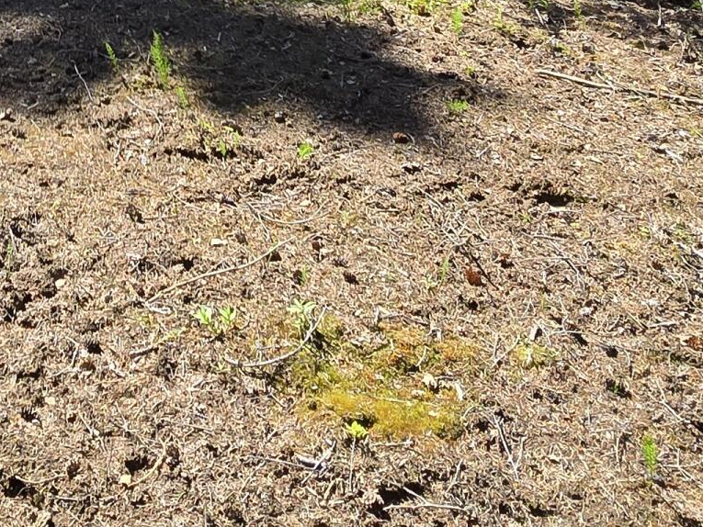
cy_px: -194
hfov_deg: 34.7
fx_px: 1036
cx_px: 35
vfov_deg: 24.3
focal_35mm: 51
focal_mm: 2.2
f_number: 2.2
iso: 50
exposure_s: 1/917
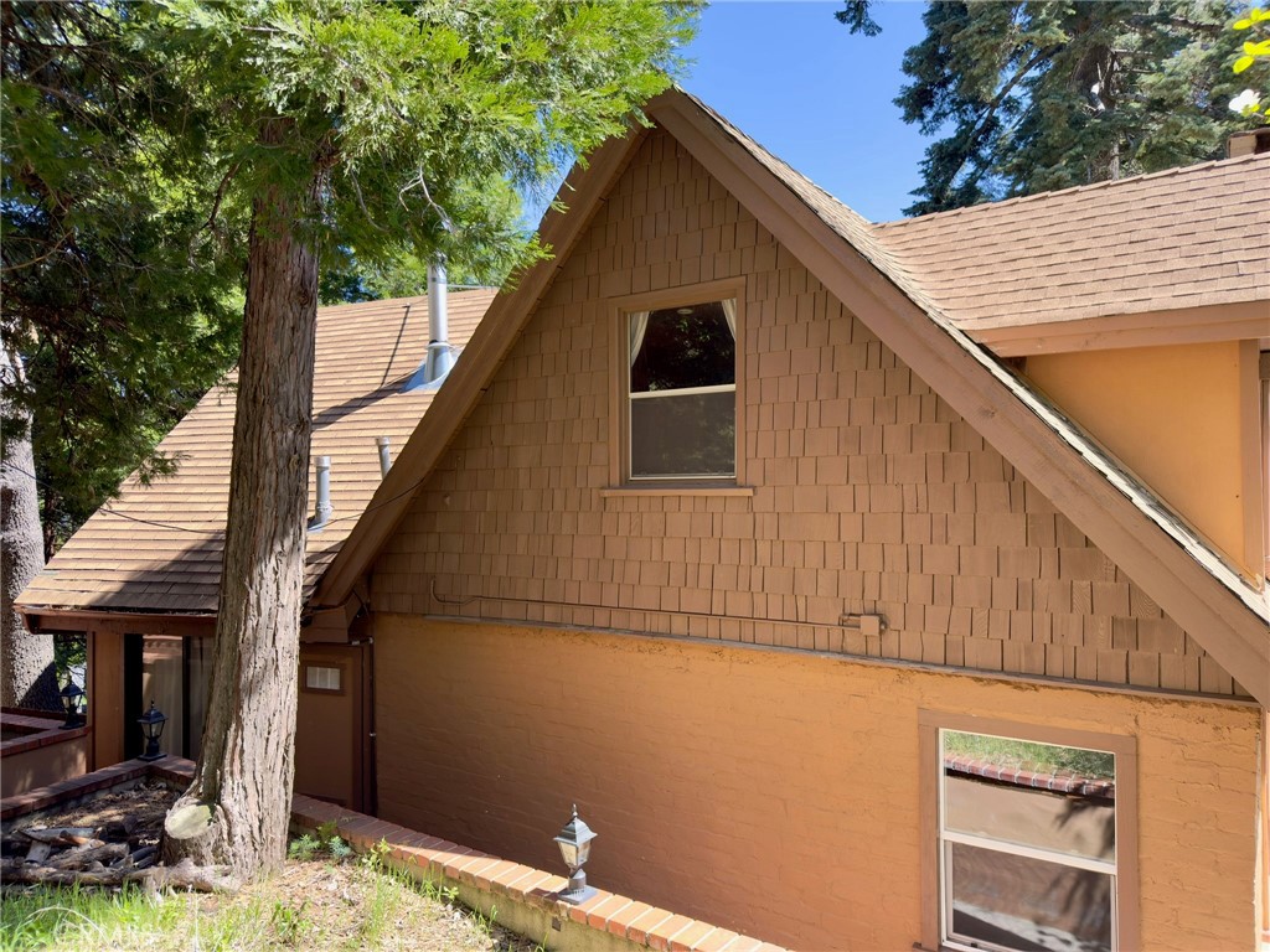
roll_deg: +0.2
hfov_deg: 71.6
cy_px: 476
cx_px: 635
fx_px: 881
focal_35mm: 24
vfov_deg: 56.8
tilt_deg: +0.8
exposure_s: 1/643
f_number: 1.78
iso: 100
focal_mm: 6.76
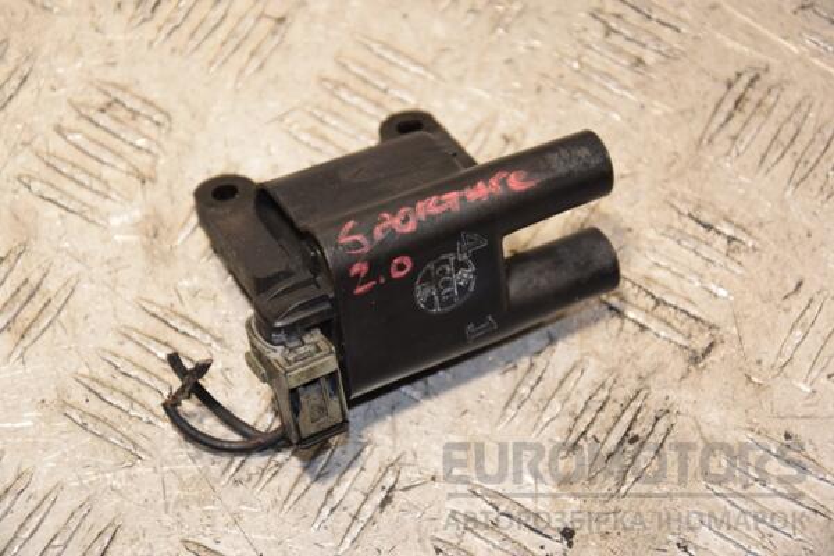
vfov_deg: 10.8
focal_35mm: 128
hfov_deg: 16.1
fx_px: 2954
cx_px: 417
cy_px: 278
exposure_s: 1/200
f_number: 5.6
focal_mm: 85
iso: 800
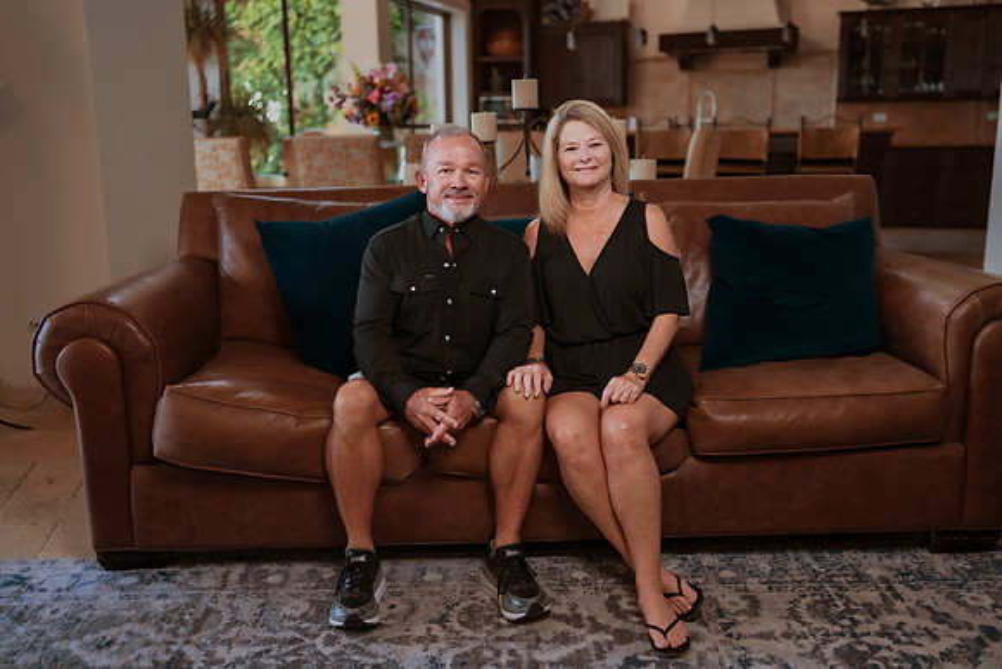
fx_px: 974
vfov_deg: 37.9
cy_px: 334
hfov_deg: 54.4
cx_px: 501
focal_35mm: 35
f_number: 1.8
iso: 160
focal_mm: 35
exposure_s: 1/100
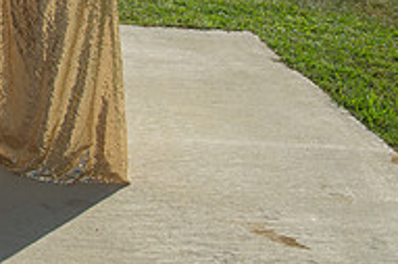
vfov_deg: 14.5
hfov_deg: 20.2
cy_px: -127
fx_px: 972
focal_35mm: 88
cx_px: -183
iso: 200
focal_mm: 29
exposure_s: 1/1250
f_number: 6.3
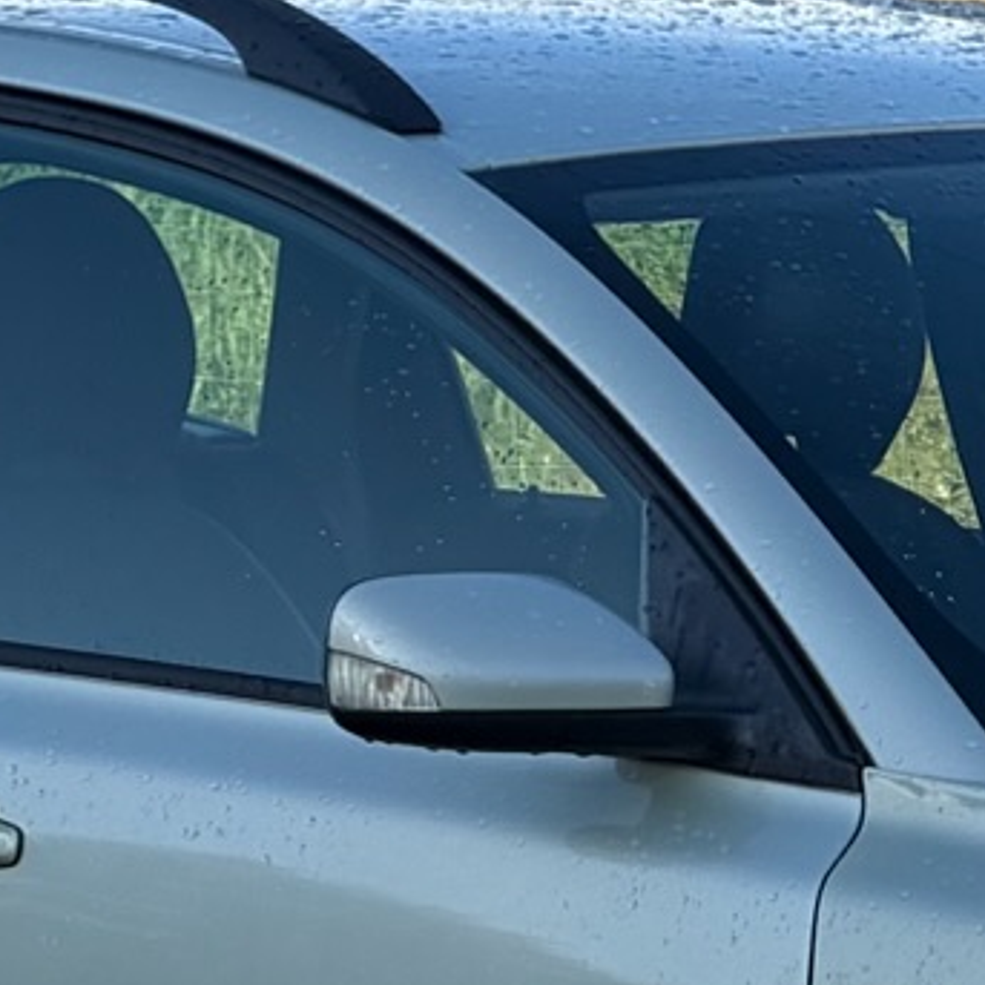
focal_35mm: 528
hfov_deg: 3.3
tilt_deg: -4.6
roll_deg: +0.1
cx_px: 755
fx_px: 16998
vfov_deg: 3.3
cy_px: 706
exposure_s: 1/531
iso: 50
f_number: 2.8
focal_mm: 16.89
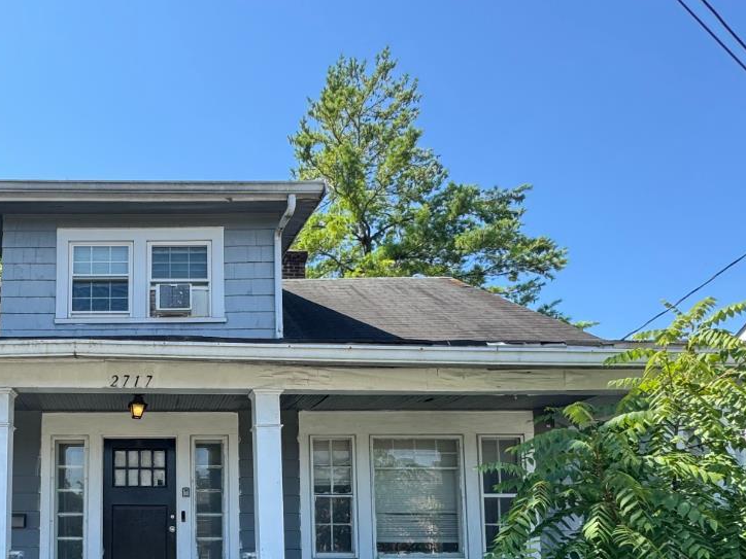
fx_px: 625
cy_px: 479
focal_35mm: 29
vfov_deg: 44.8
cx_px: 136
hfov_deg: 56.6
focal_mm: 2.22
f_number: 2.2
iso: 40
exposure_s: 1/401
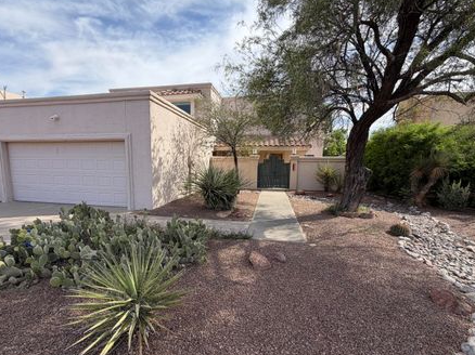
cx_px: 229
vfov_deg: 78.0
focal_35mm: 16
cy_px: 189
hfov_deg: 94.5
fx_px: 219
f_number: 2.2
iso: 40
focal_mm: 2.22
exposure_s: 1/770
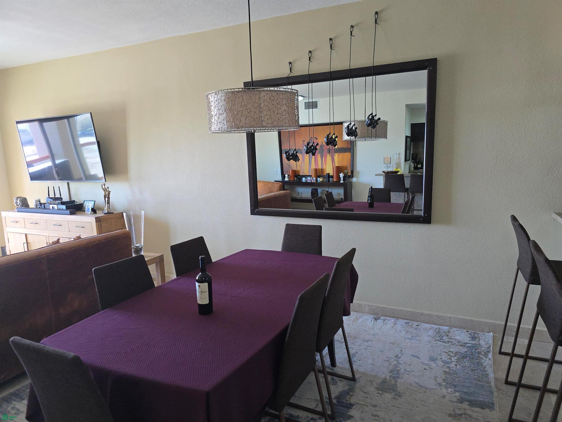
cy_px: 211
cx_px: 281
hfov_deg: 73.9
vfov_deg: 58.9
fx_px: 373
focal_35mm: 23
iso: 320
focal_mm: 6.3
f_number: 1.7
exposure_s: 1/120
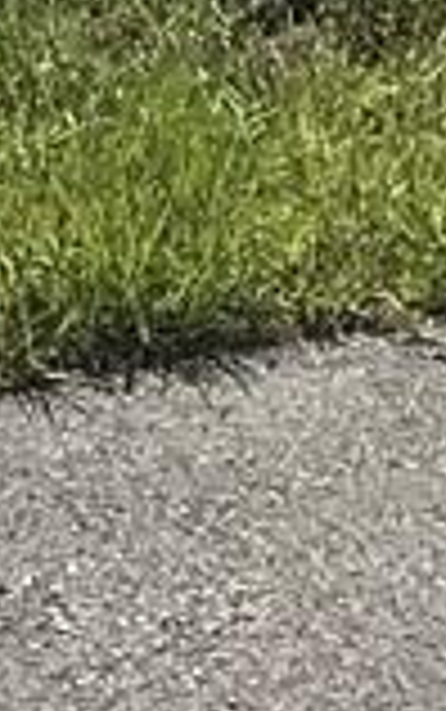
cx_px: -707
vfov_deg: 6.3
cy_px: -1512
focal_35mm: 301
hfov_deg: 4.3
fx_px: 5843
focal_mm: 3.99
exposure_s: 1/4167
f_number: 1.8
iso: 20
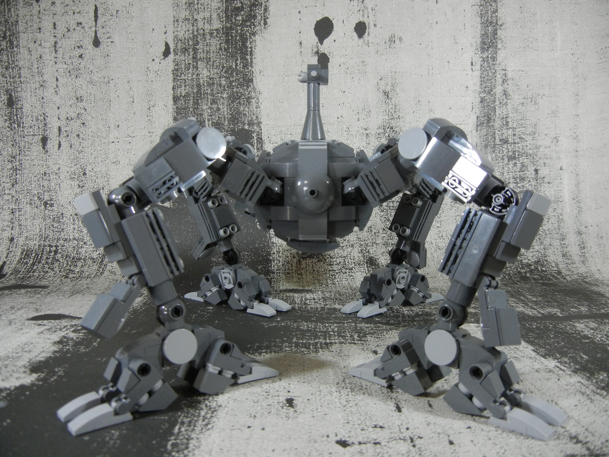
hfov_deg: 60.0
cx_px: 304
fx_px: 528
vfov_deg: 46.8
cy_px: 228
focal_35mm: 30
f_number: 3.5
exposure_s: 1/58.1
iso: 400
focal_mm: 5.4
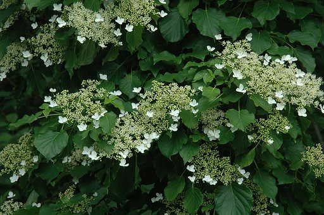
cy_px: 108
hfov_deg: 12.5
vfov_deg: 8.3
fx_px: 1483
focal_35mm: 165
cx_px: 162
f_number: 8
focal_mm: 110
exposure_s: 1/100
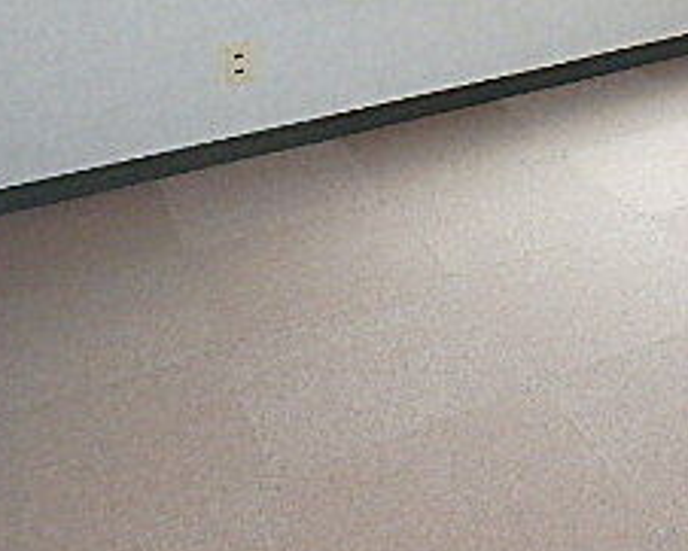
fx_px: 1182
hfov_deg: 29.5
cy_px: -174
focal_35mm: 58
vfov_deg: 23.2
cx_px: 740
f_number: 3.5
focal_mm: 3.7
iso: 250
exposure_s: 1/30
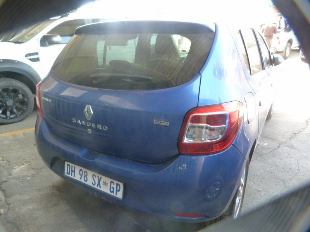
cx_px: 155
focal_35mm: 25
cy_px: 116
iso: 400
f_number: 2.8
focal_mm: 4.5
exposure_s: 1/50
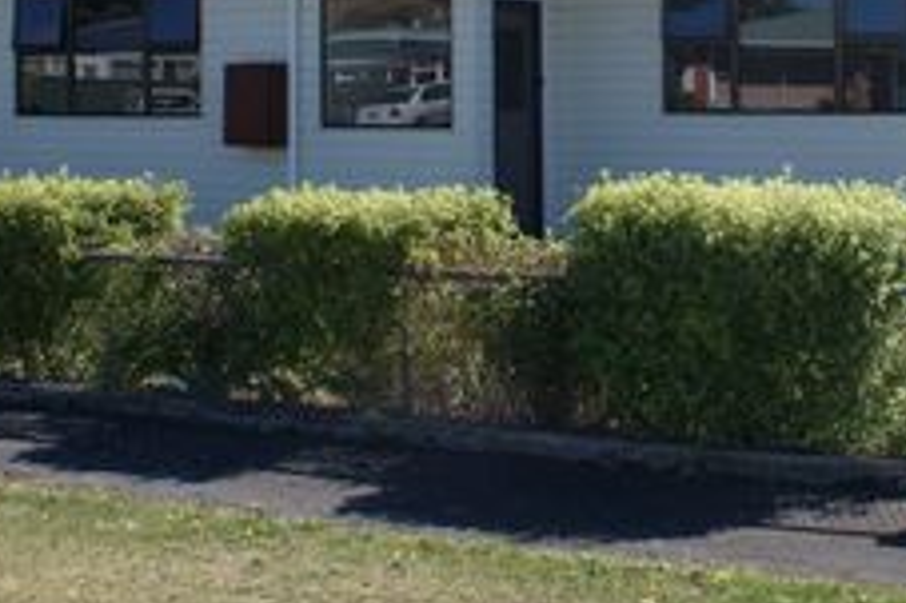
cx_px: 750
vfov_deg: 21.4
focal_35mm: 62
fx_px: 1559
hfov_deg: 31.4
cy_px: 58
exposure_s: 1/125
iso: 100
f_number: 10
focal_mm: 20
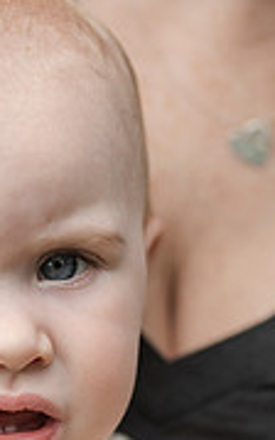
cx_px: 106
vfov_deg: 9.1
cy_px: 317
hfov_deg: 5.7
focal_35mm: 231
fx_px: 2768
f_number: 4
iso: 400
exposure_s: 1/4000
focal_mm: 90
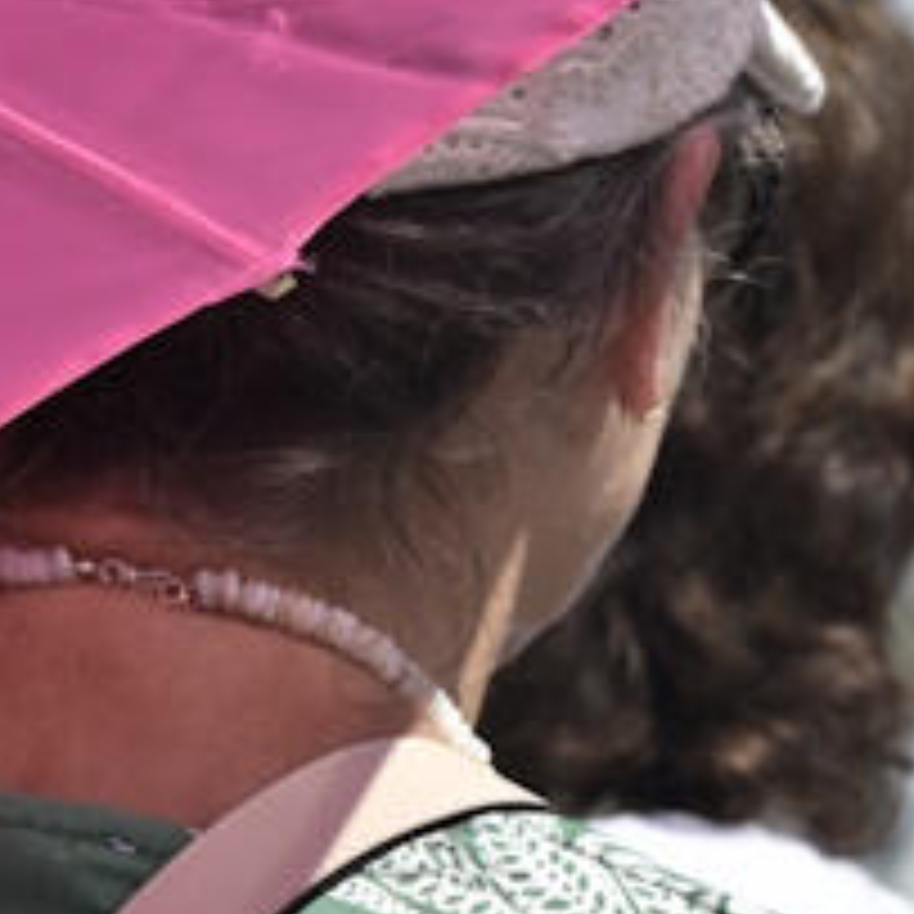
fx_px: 8544
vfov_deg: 6.1
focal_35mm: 286
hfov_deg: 6.1
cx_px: 63
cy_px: 0
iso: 100
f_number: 7.1
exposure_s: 1/500
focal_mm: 57
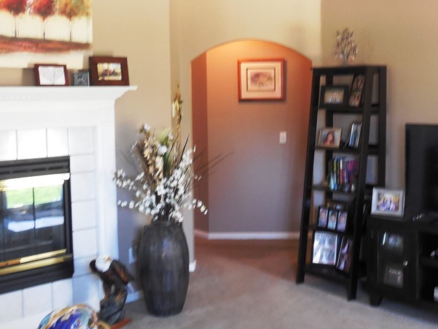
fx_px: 607
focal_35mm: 48
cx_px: 286
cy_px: 127
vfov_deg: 30.2
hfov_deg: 39.3
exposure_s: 1/25
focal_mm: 5.3
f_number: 3.2
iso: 400
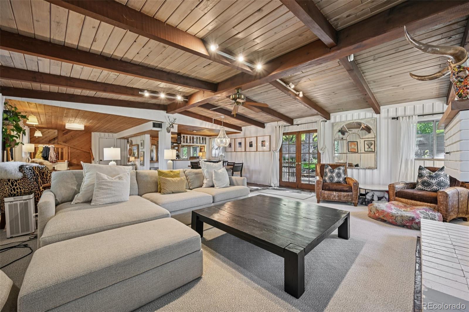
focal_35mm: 14
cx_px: 234
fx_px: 182
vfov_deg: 81.2
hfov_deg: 104.3
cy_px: 156
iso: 400
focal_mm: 14
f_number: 7.1
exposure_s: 1/15
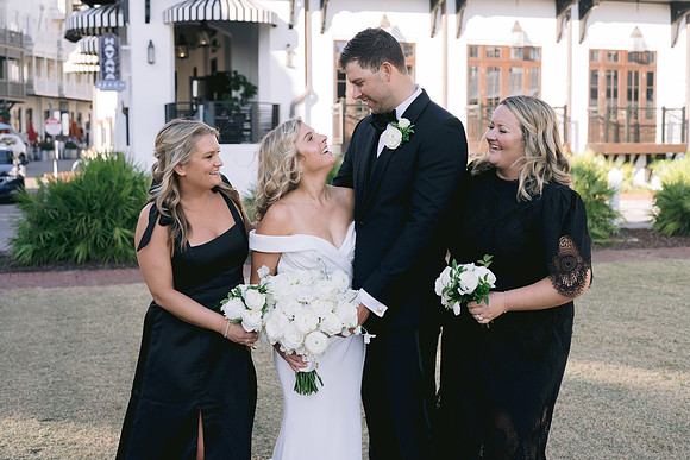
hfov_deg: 39.6
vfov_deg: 27.0
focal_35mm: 50
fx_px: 959
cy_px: 230
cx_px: 345
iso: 200
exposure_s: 1/500
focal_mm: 50
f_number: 4
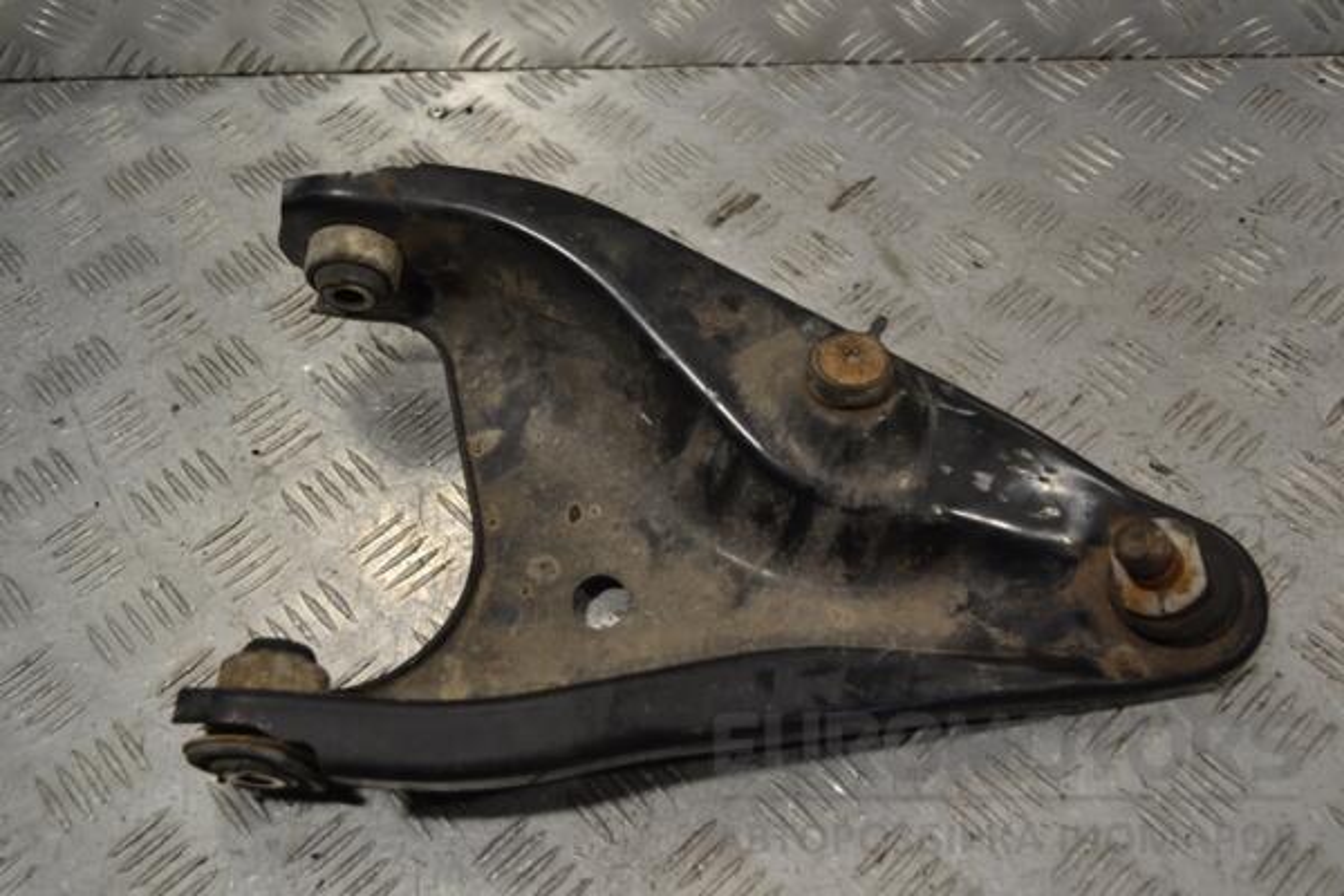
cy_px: 448
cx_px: 672
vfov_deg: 36.9
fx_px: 1344
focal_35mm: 36
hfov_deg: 53.1
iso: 100
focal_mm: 24
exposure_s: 1/60
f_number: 4
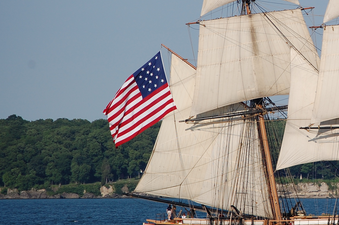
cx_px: 332
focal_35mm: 589
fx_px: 5542
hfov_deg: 3.5
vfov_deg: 2.3
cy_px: 63
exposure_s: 1/1000
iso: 200
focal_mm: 200
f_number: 8
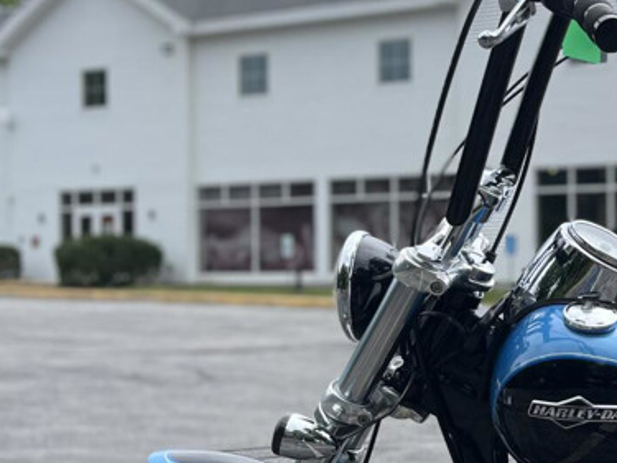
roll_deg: -0.1
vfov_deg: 19.8
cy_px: 338
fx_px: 1319
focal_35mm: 74
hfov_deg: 23.7
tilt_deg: -1.5
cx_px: 763
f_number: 1.6
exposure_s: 1/1355
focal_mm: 5.1
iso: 50
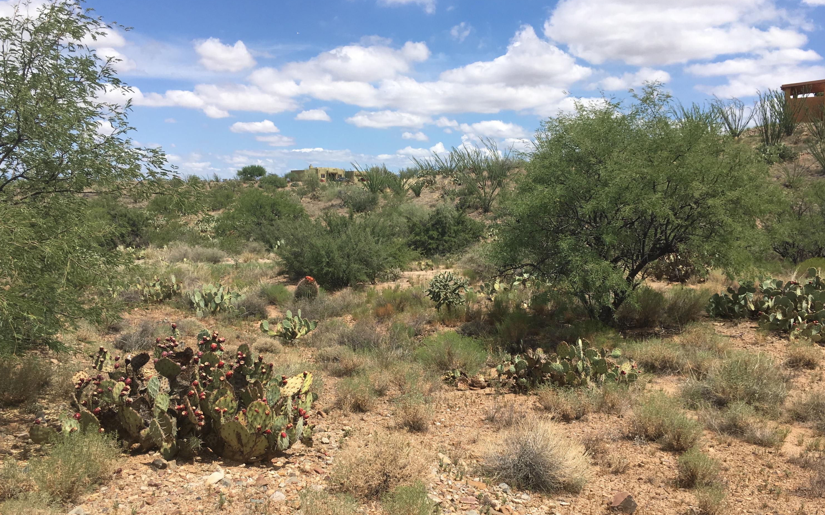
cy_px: 299
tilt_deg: -9.2
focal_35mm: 31
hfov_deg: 61.2
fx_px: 697
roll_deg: -0.2
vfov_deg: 40.5
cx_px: 412
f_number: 2.2
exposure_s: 1/2137
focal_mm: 4.15
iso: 25
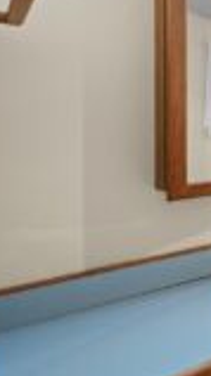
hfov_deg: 17.9
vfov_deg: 53.2
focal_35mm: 37
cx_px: 446
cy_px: 131
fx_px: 369
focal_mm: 14
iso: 200
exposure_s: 1/3
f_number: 8
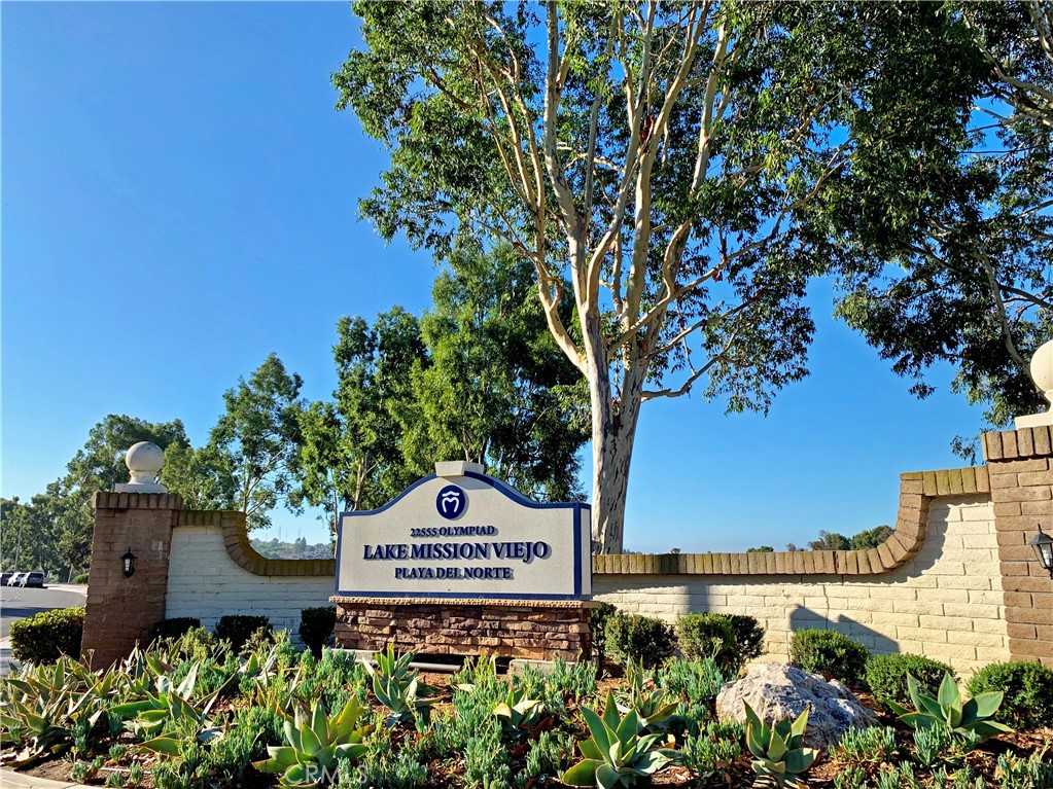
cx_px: 526
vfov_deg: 53.1
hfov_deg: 67.3
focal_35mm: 26
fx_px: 791
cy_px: 394
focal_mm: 4.25
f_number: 1.8
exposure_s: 1/1689
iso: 25
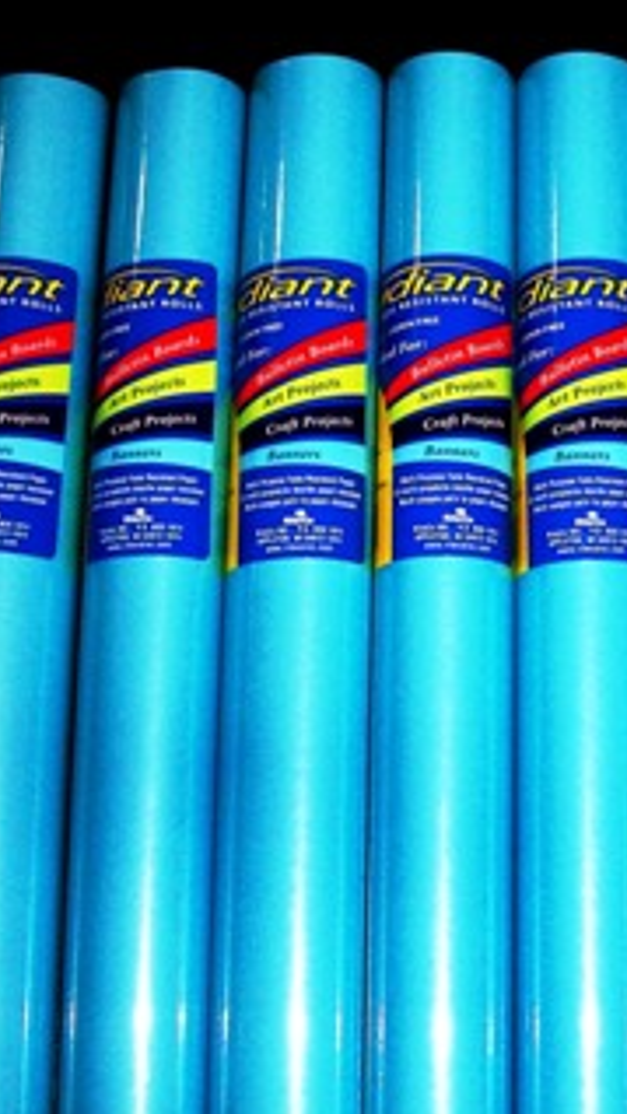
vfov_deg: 34.9
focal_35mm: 60
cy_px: 580
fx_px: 1772
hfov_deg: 19.8
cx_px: 504
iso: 200
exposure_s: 1/125
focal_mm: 6.3
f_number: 3.1
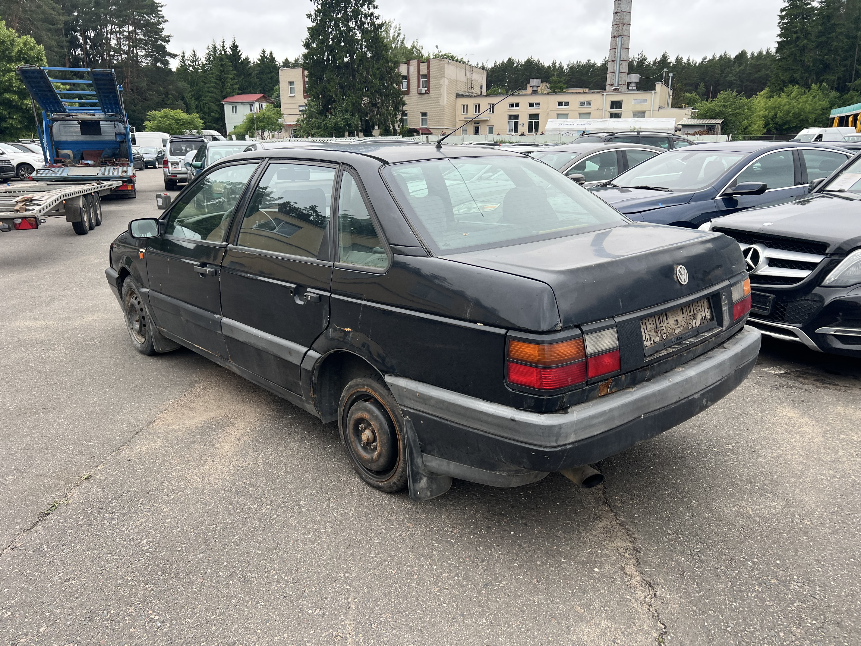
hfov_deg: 67.3
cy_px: 323
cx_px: 430
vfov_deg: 53.1
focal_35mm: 26
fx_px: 647
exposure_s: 1/357
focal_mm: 5.7
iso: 50
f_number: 1.5
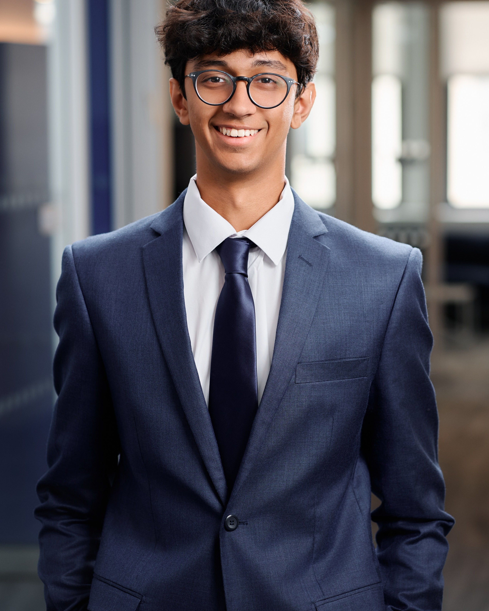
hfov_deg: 16.0
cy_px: 258
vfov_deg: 19.9
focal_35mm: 96
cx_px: 244
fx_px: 1737
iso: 500
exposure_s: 1/200
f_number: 2.8
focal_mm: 85
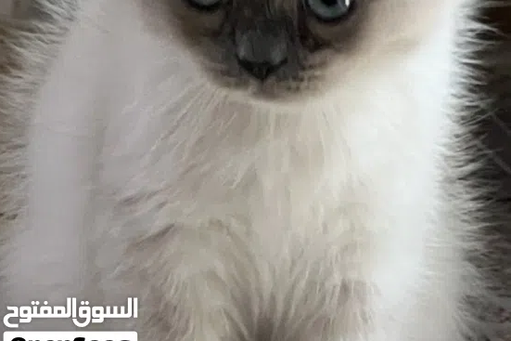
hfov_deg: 21.9
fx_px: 1320
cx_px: 277
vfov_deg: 14.7
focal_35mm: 93
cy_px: 164
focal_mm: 9
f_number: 2.8
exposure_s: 1/60
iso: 400
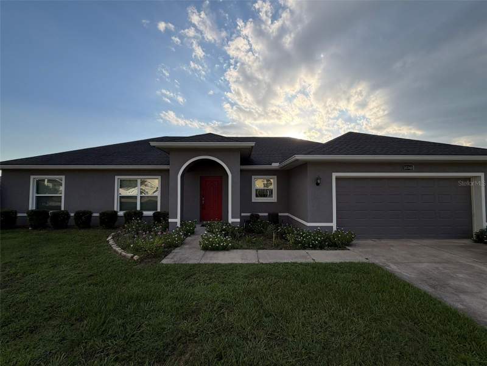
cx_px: 244
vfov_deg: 85.7
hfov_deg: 102.1
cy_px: 183
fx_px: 197
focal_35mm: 14
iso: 25
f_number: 2.2
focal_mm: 2.22
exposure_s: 1/770
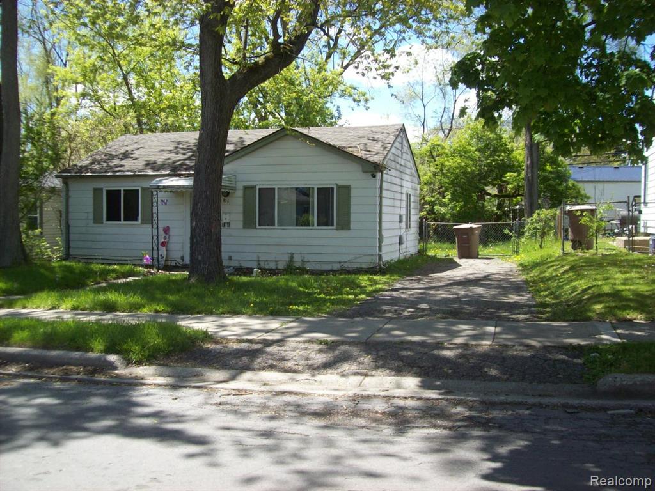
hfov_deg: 51.4
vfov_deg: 39.7
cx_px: 328
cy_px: 246
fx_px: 681
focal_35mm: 36
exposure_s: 1/587
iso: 80
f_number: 2.7
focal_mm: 6
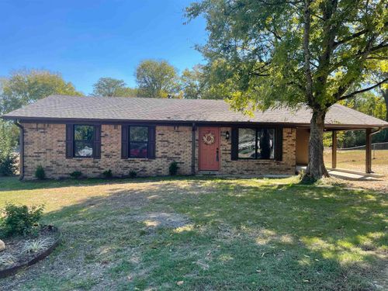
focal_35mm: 25
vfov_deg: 54.9
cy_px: 146
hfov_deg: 69.4
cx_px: 194
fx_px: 280
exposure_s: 1/978
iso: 32
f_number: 1.6
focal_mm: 5.1
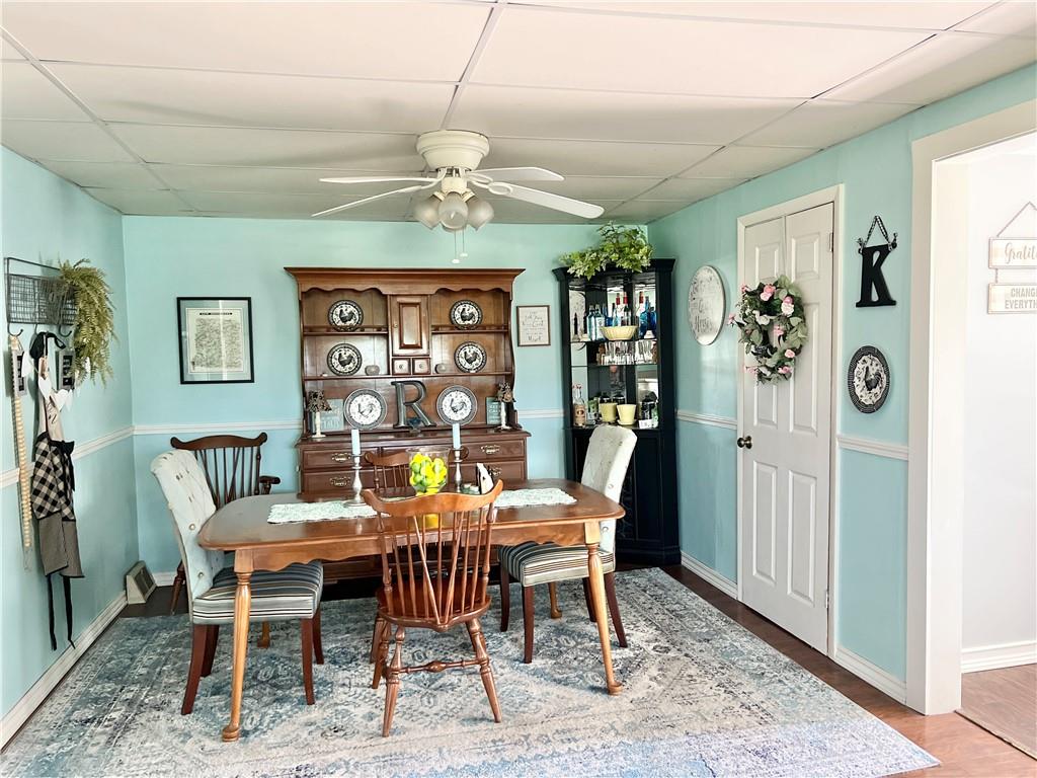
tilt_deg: -3.0
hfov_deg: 67.3
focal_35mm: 26
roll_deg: +0.8
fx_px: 779
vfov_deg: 53.1
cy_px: 389
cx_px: 518
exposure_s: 1/60
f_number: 1.5
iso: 500
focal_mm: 5.7
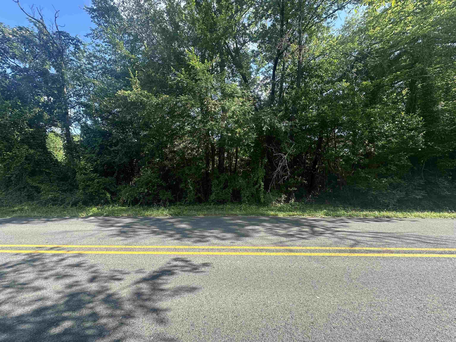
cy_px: 171
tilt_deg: +6.1
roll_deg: -0.3
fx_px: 184
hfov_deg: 102.1
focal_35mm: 14
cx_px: 228
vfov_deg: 85.7
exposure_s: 1/344
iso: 40
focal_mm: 2.22
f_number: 2.2
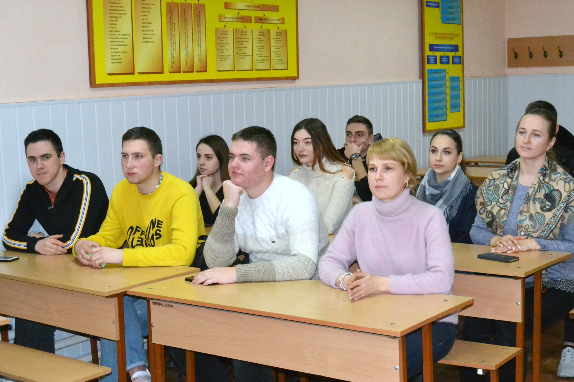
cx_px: 287
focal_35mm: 45
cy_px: 191
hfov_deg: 43.6
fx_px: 718
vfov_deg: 29.9
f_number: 6.3
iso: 3200
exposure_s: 1/160
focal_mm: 30
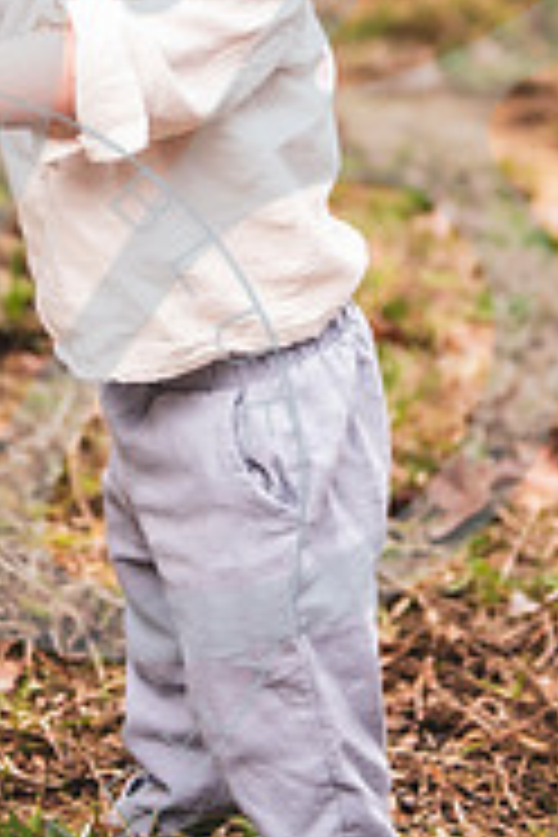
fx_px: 2534
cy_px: 153
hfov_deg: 12.5
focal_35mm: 109
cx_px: 90
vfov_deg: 18.6
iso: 250
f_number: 2.8
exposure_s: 1/250
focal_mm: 45
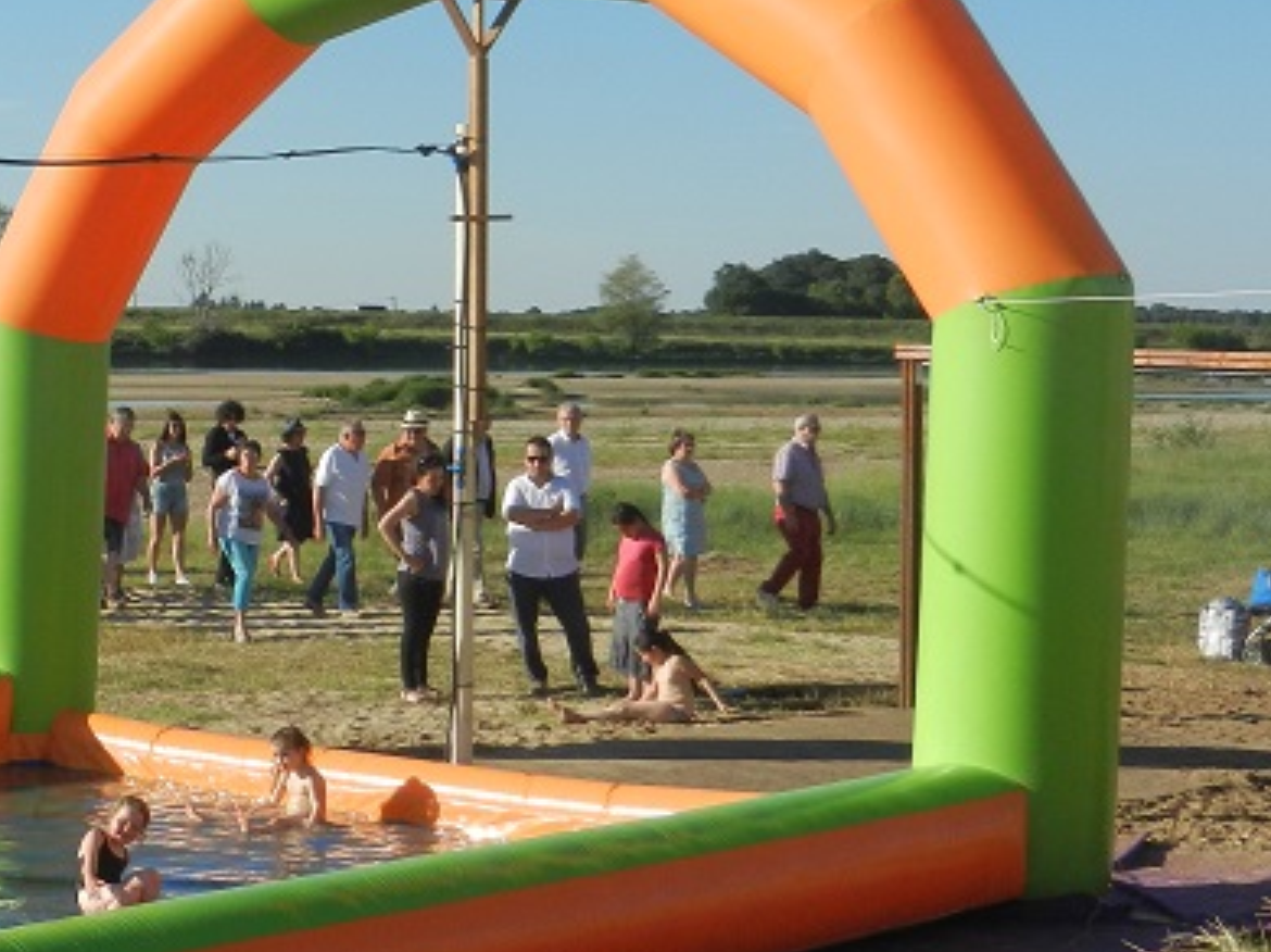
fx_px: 2862
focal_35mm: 78
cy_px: 258
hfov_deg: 24.2
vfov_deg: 18.8
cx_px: 78
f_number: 4
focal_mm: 6.9
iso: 160
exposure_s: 1/1600
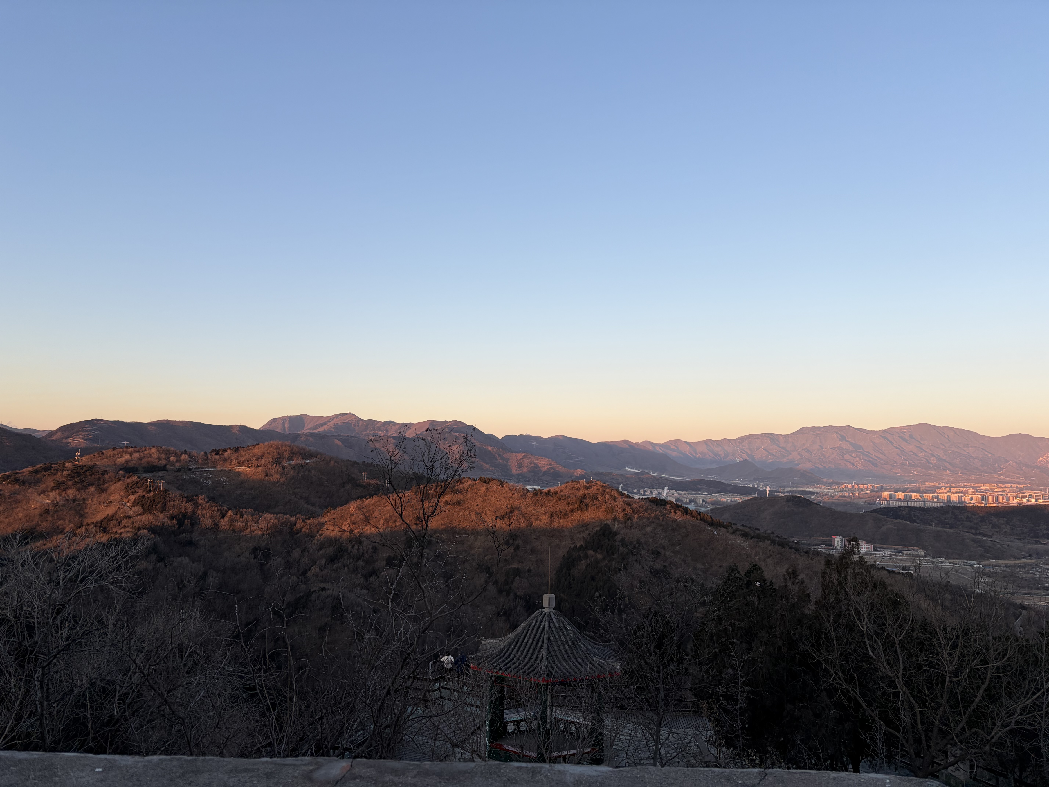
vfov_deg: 53.1
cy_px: 394
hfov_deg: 67.3
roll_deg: -1.7
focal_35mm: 26
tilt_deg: +4.2
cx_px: 524
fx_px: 788
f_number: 1.6
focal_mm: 5.96
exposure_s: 1/635
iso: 50
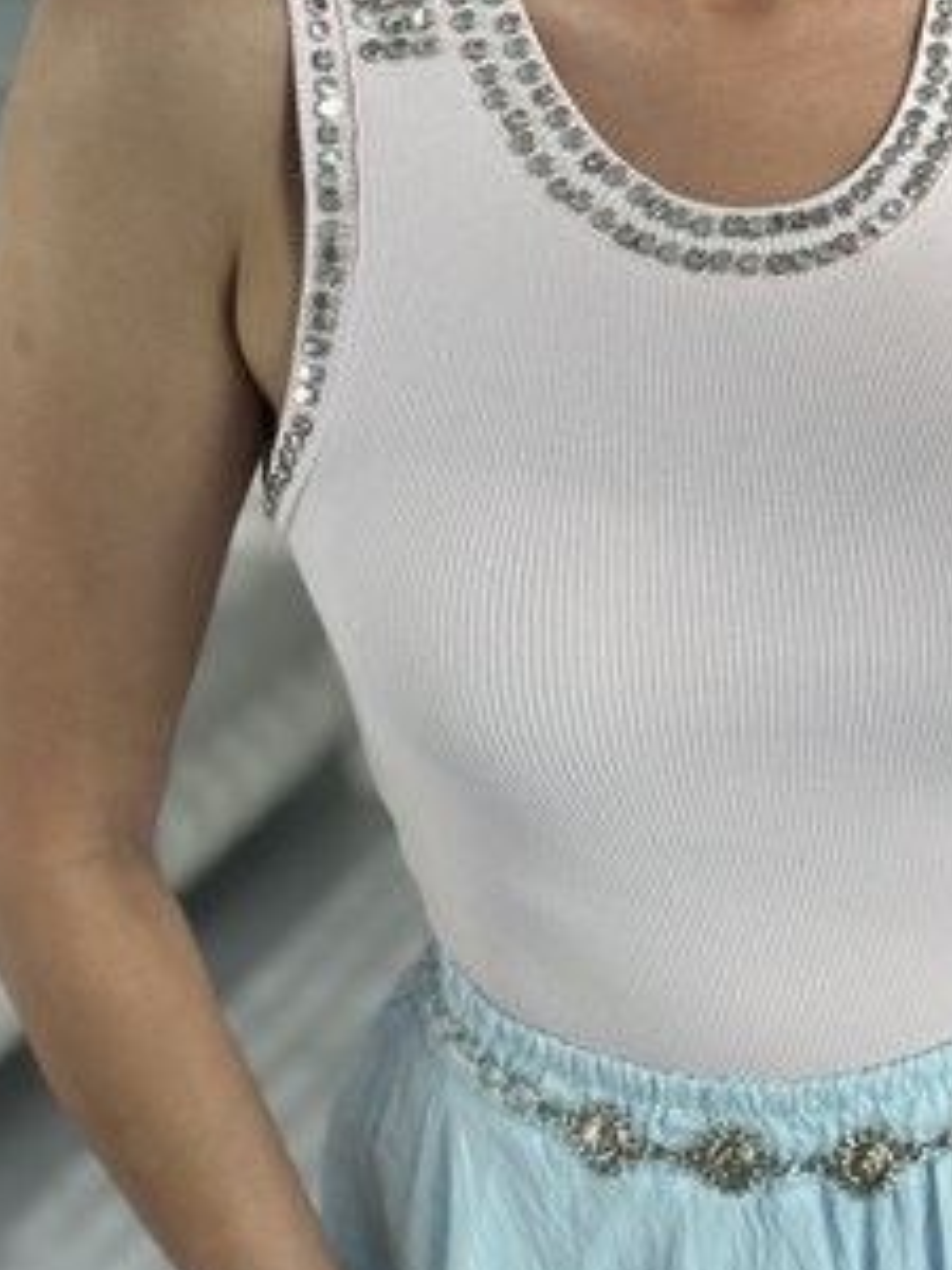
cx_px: 719
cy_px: 677
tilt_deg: -31.5
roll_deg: +2.7
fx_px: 2970
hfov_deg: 18.1
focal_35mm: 81
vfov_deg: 24.1
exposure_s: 1/60
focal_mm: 6.86
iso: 160
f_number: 1.78
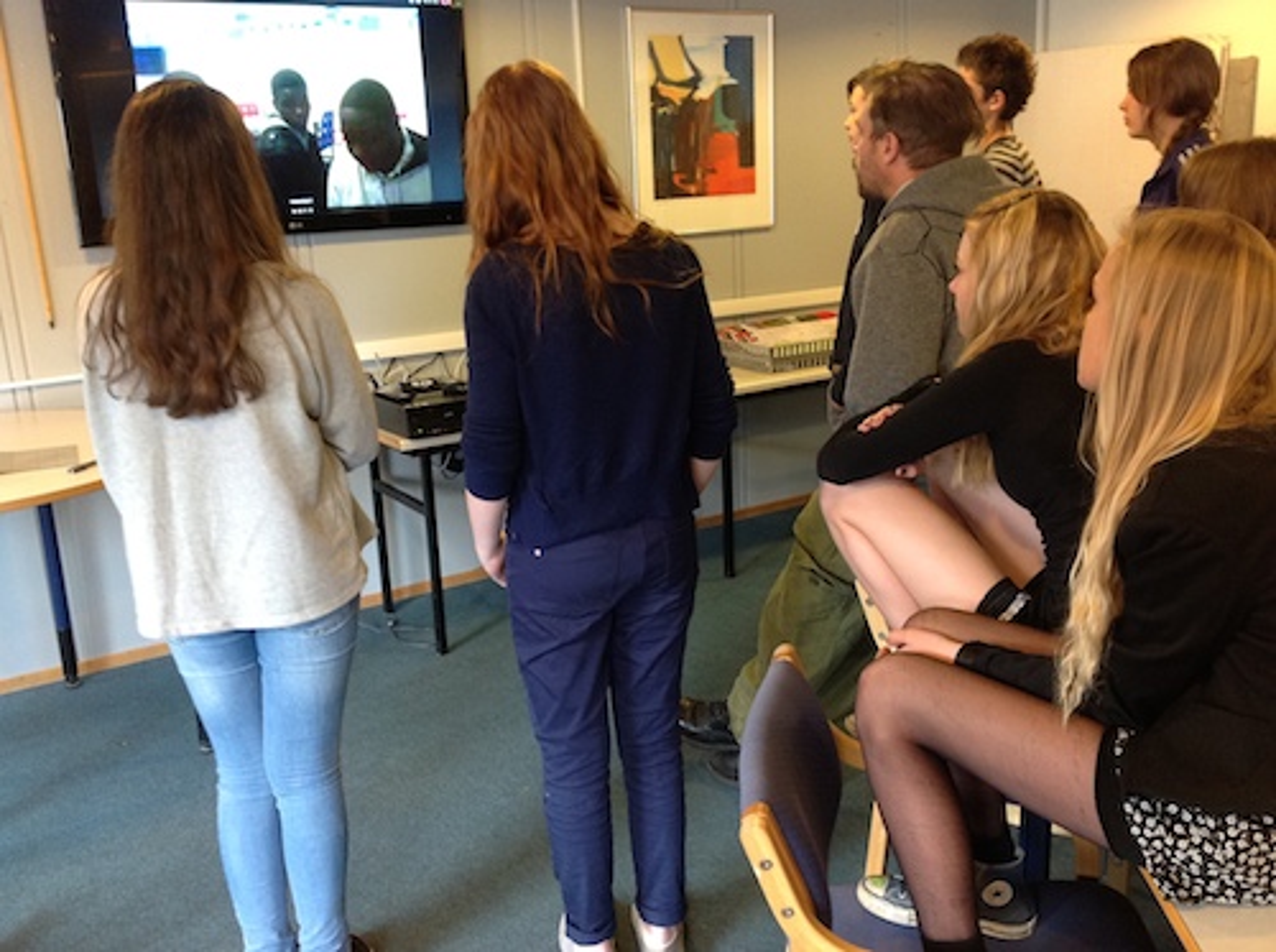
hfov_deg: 52.7
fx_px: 1288
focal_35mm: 35
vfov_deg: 40.6
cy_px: 476
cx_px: 638
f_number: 2.4
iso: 200
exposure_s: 1/15
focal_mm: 4.28
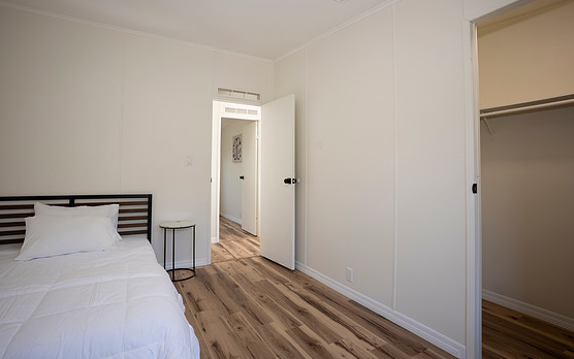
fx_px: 266
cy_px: 161
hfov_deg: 94.3
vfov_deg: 67.9
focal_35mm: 17
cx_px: 281
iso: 200
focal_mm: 16
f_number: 5.6
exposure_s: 1/30
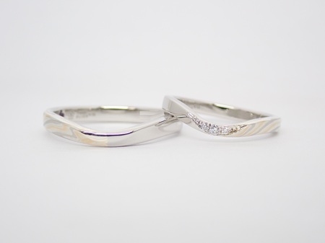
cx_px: 162
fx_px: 723
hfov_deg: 25.3
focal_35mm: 77
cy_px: 122
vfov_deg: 19.1
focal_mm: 13.65
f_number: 4.1
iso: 200
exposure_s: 1/100
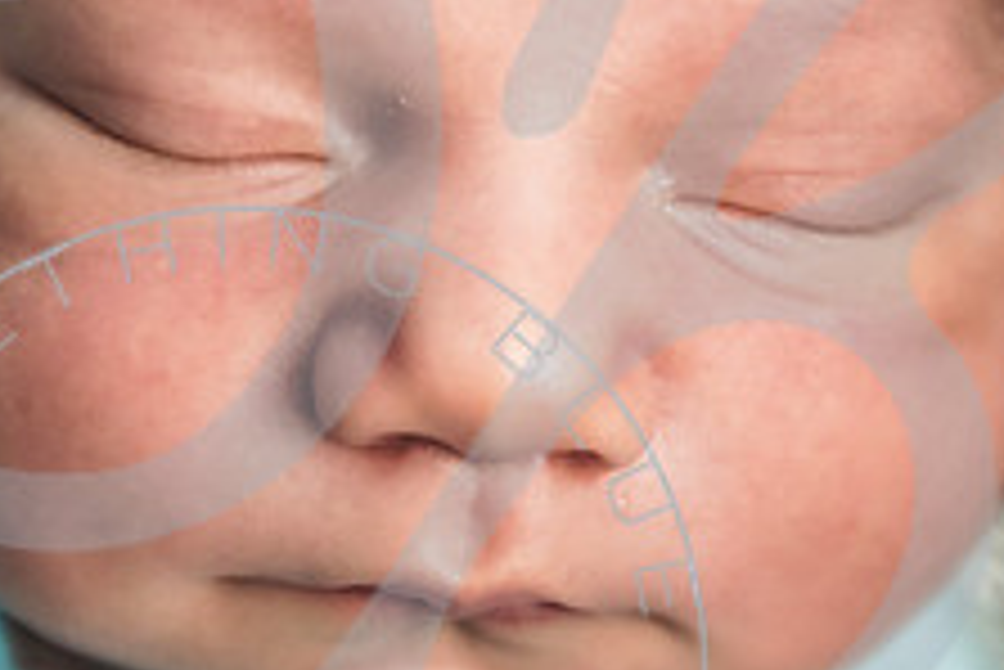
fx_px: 5079
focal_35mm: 182
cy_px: 290
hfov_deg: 11.3
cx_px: 468
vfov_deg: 7.6
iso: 1600
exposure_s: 1/125
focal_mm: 70
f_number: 2.8
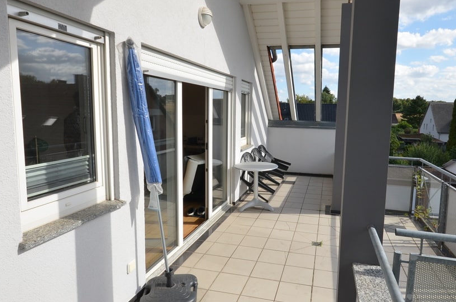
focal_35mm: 22
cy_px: 140
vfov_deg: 57.0
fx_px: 278
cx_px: 255
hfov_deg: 78.4
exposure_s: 1/320
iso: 200
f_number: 9
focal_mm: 10
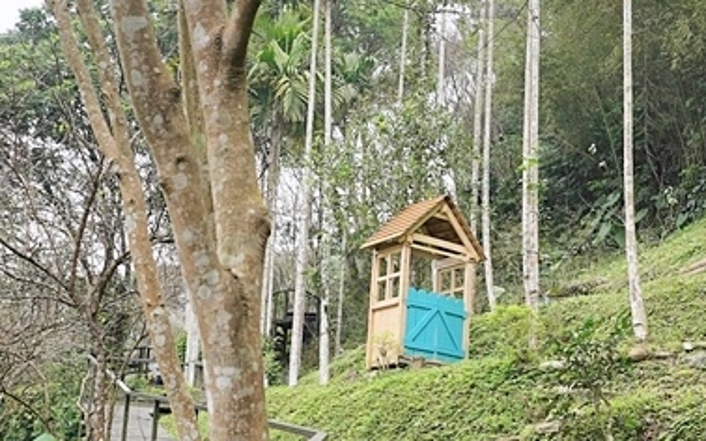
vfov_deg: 23.9
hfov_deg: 36.3
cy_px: 272
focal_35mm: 54
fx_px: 1039
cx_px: 558
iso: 100
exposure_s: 1/125
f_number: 2.5
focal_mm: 20
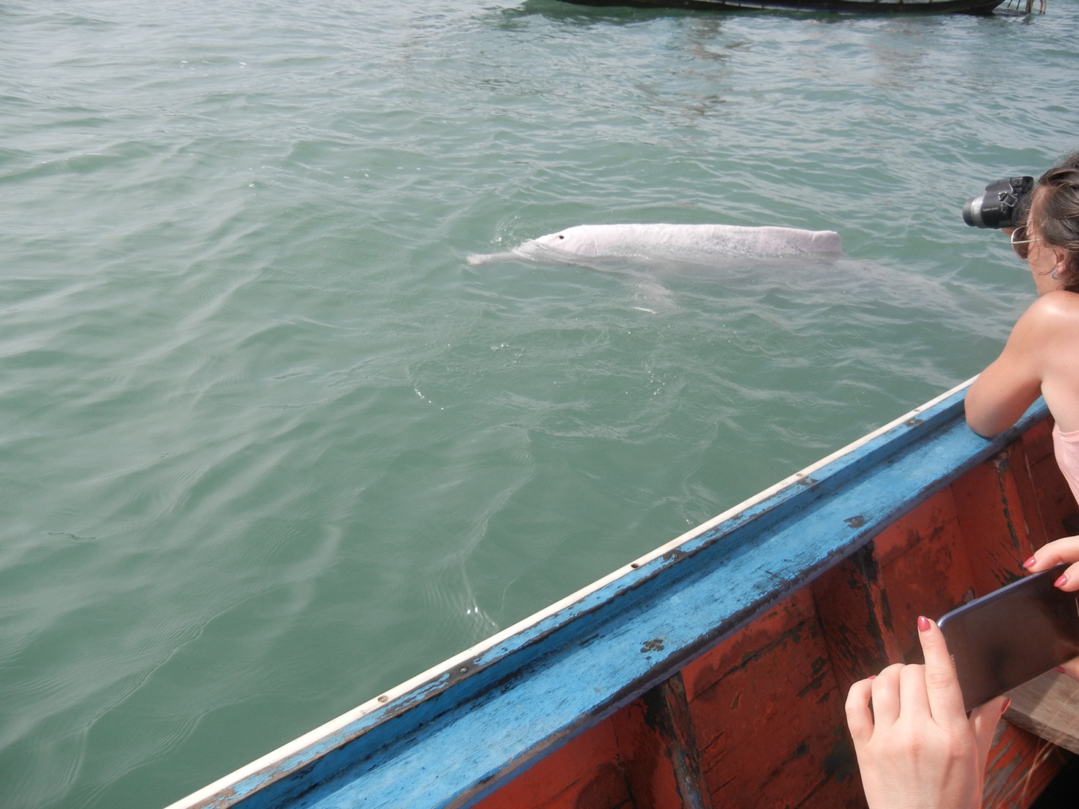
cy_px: 404
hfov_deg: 60.0
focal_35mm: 30
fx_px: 935
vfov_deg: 46.8
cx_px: 540
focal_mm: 5.4
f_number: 7
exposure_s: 1/258
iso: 160
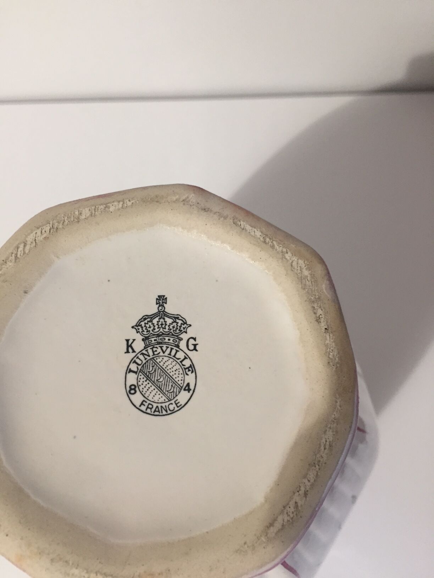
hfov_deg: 48.2
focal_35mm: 29
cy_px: 289
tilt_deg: -73.5
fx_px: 485
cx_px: 217
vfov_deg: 61.7
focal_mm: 4.15
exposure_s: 1/33
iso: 160
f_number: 2.2
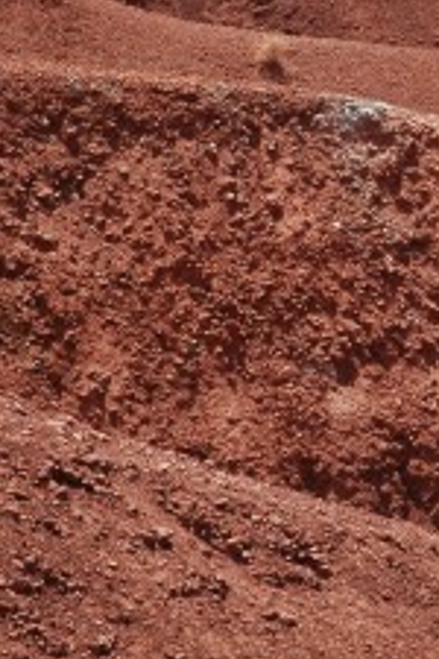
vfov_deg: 7.8
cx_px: 705
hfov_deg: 5.1
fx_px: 4840
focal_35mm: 265
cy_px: 94
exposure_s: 1/250
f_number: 10
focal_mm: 55
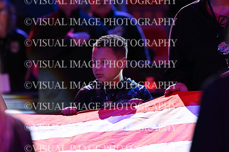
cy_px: 96
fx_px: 2550
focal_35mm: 401
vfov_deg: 3.4
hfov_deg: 5.1
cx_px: 101
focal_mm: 200
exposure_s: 1/320
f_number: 3.5
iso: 3200
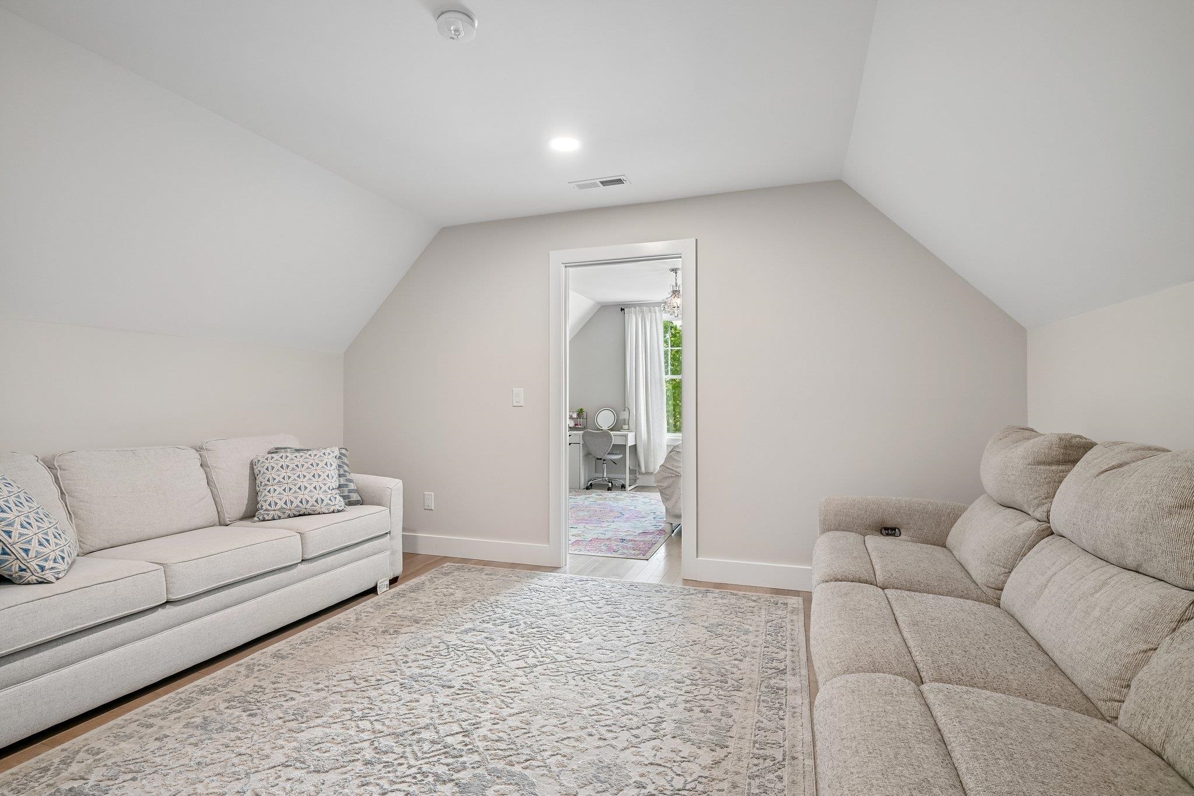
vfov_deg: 70.4
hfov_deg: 93.3
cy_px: 398
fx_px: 564
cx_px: 597
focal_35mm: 17
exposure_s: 1/10
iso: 400
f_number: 8
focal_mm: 17
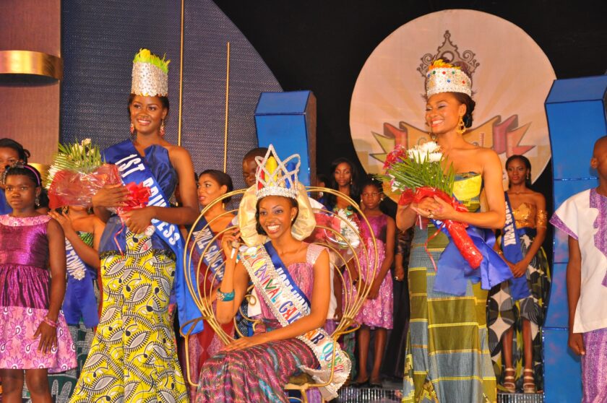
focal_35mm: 75
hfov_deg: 27.0
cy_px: 202
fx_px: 1263
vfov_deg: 18.1
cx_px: 304
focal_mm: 50
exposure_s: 1/60
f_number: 5
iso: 800
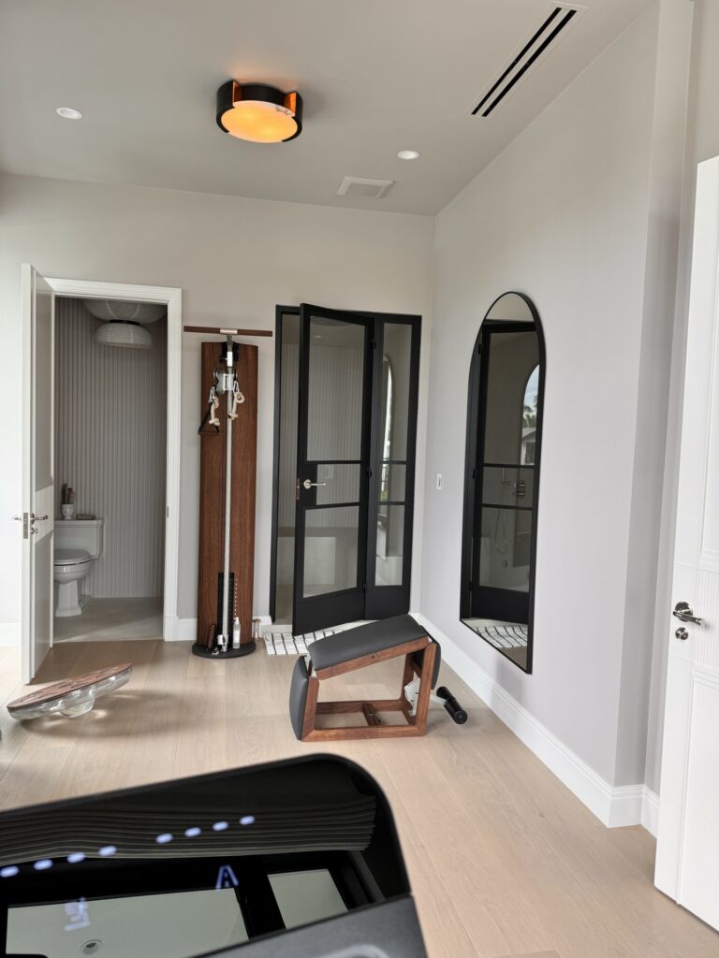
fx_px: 665
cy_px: 479
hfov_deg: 56.8
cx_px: 360
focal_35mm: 24
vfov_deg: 71.6
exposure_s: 1/120
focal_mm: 6.76
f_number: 1.78
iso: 100
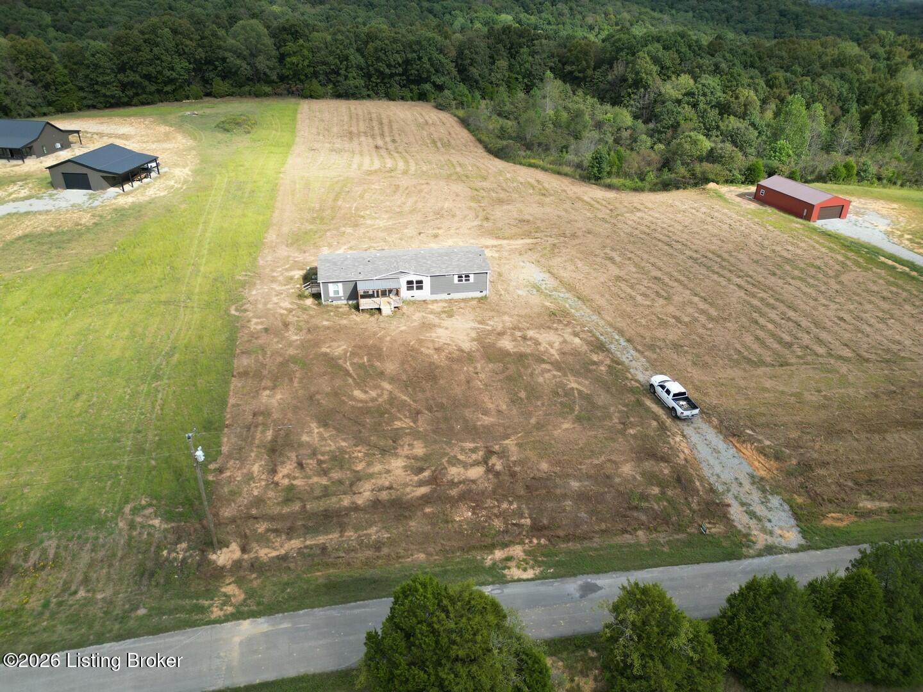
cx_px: 462
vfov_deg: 56.8
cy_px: 346
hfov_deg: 71.6
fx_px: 640
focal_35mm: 24
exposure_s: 1/1250
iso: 110
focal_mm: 6.72
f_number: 1.7
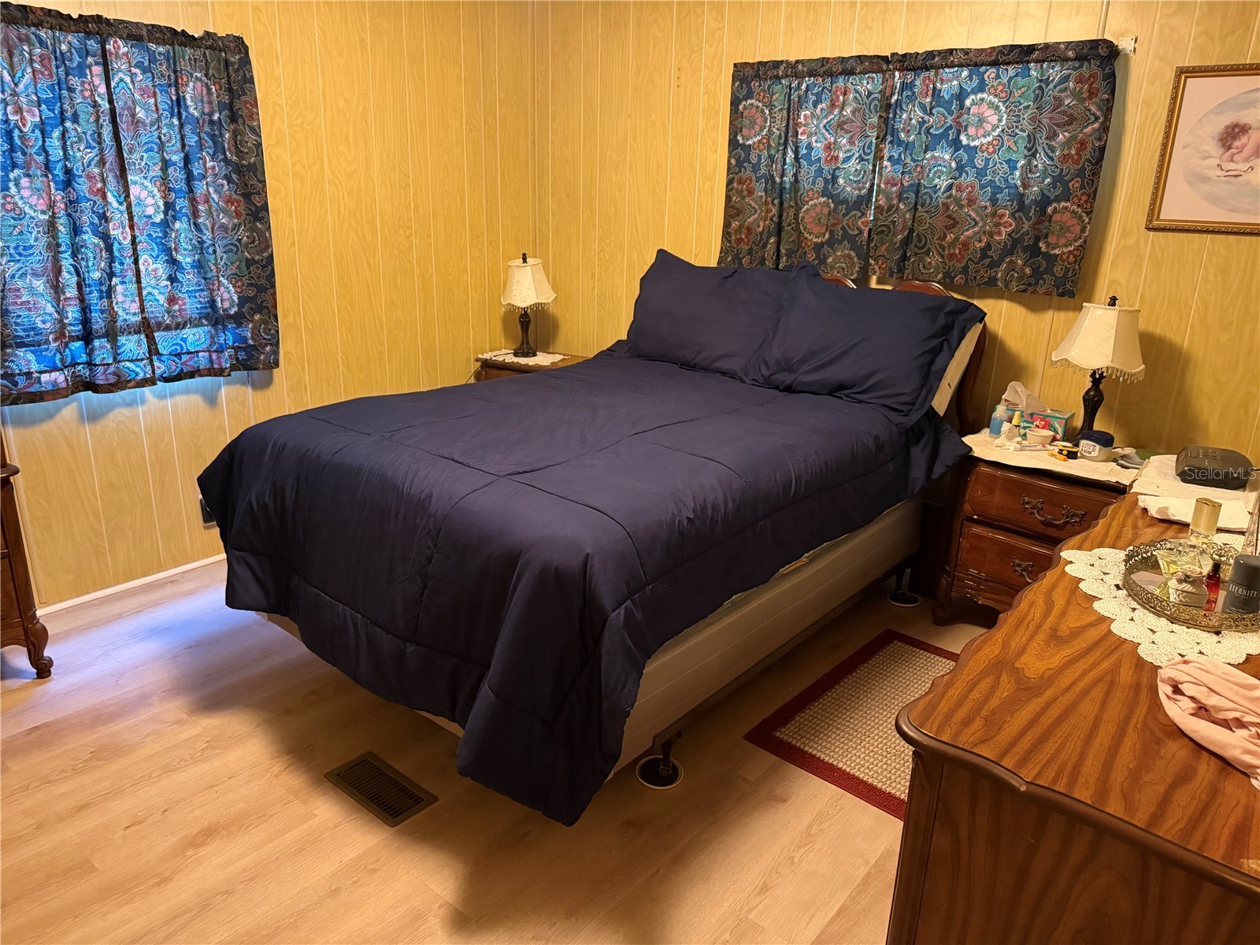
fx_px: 874
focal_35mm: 24
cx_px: 630
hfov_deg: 71.6
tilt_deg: -18.5
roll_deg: -1.8
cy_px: 472
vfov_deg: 56.8
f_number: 1.78
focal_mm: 6.76
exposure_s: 1/40
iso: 1000
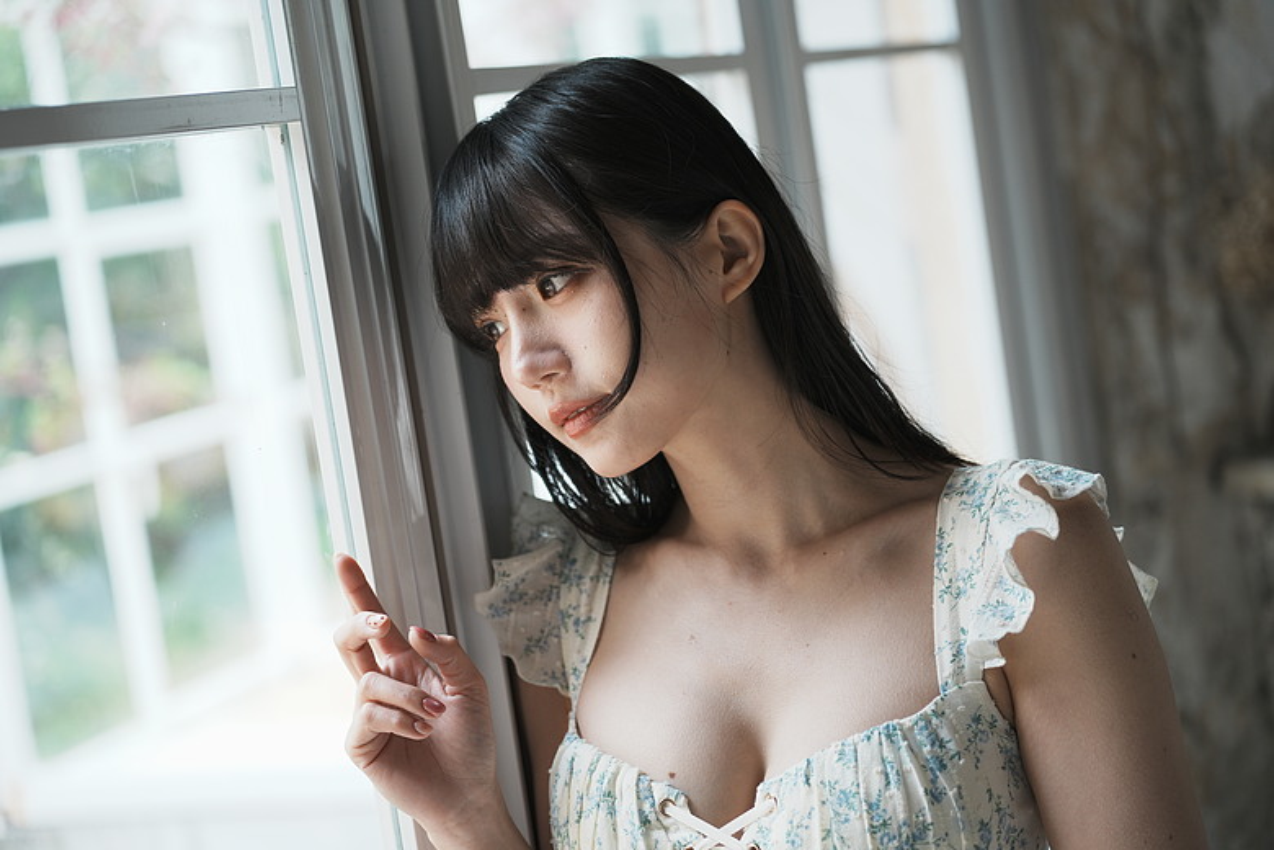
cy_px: 425
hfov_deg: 28.1
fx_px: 2548
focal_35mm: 72
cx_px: 637
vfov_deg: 18.9
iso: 200
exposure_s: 1/100
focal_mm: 72
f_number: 2.8
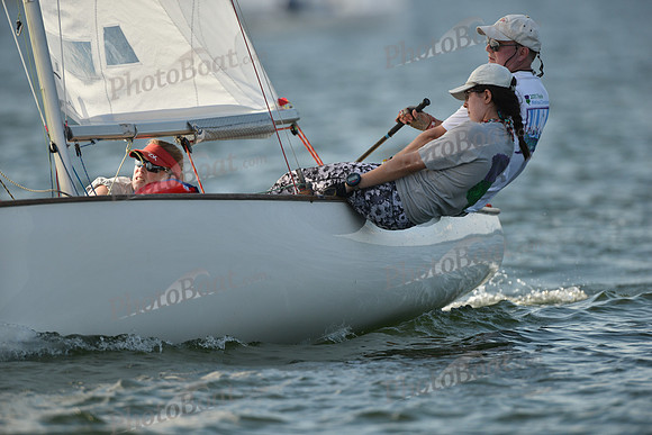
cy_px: 218
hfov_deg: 3.4
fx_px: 10869
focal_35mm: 600
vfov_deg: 2.3
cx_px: 326
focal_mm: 600
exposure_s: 1/2000
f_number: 4.5
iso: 250
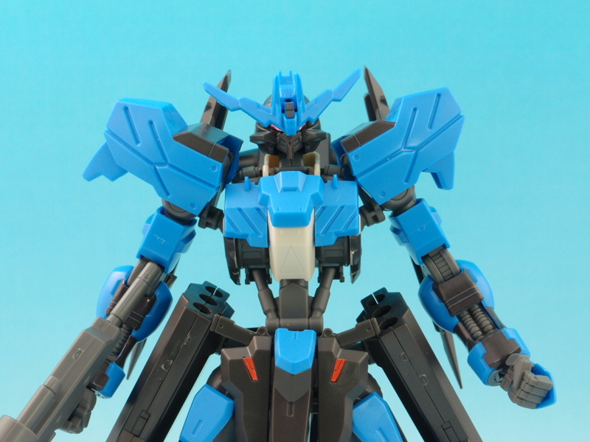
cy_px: 221
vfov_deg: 17.6
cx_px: 295
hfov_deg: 23.3
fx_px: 1432
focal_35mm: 84
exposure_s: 1
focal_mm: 18.15
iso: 100
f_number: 8
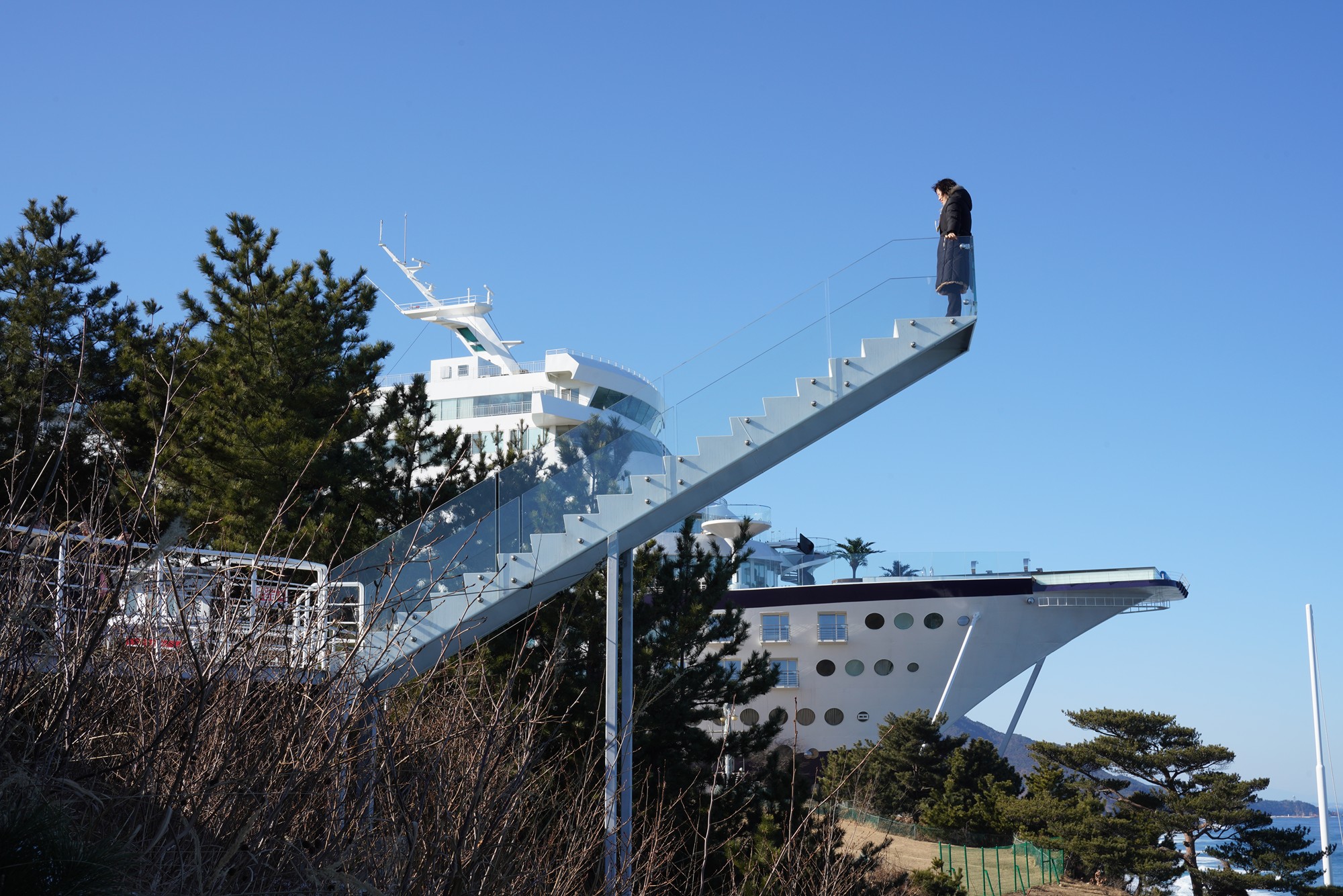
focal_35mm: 47
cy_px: 448
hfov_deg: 41.9
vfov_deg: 28.7
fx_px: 1753
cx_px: 672
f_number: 18
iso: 200
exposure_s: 1/100
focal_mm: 47
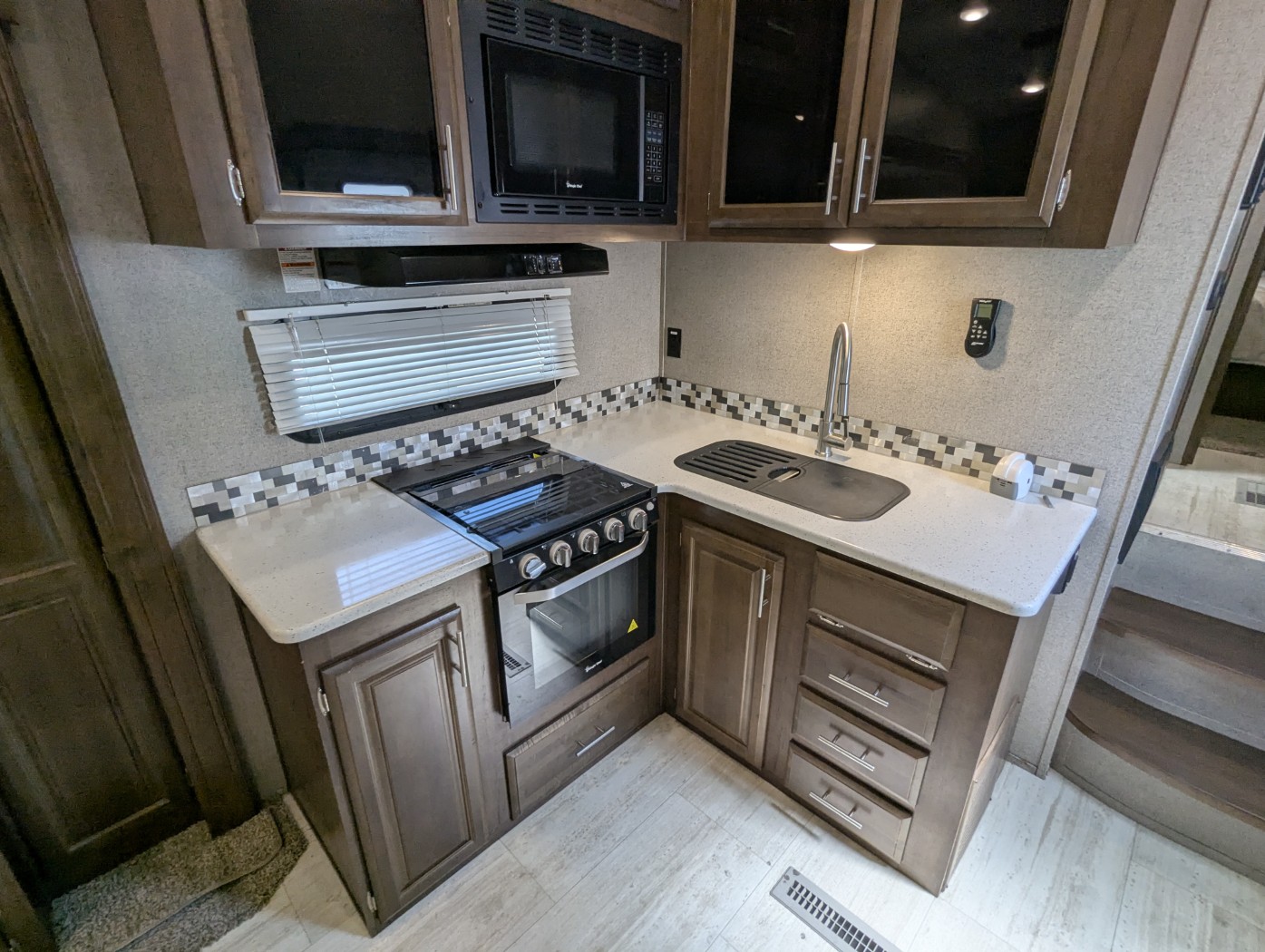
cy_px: 476
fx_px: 585
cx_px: 632
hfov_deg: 94.4
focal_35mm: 16
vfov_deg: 78.2
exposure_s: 1/68.6
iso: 109
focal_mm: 2.35
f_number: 2.2
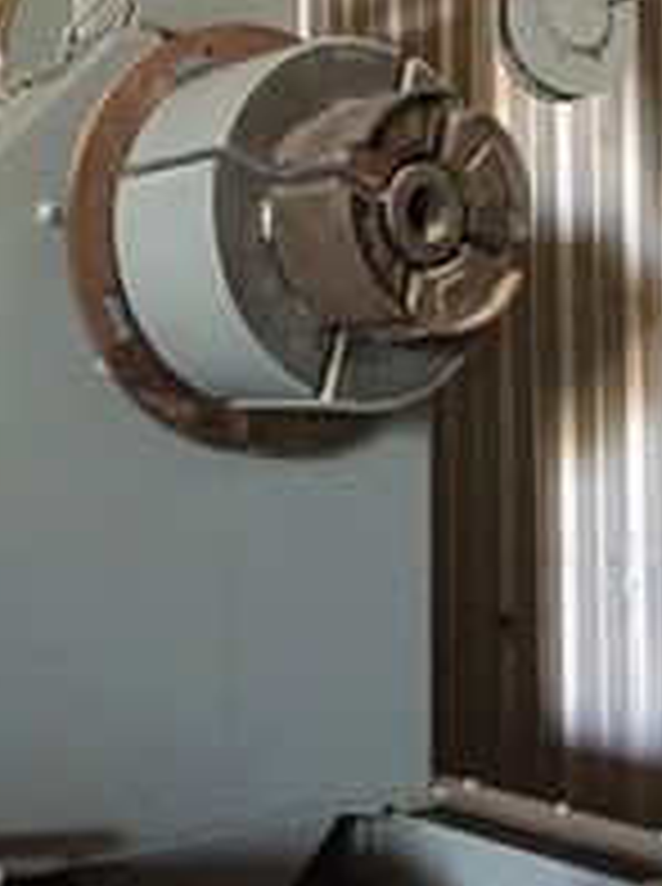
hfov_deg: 24.7
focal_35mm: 59
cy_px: 387
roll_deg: +0.5
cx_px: 347
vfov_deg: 32.7
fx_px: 1509
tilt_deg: +2.0
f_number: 2.2
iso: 250
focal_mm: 4.15
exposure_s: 1/15
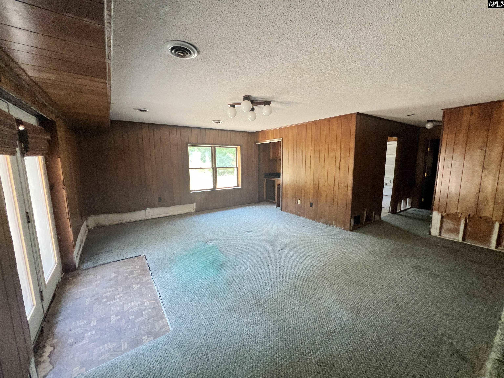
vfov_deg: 89.9
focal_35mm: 13
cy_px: 189
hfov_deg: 106.2
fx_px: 189
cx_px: 252
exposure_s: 1/81
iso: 250
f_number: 1.8
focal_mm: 1.57
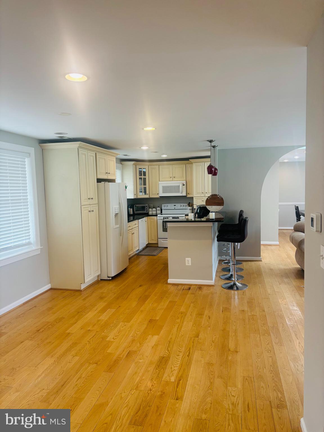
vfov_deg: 67.3
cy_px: 216
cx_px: 162
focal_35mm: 26
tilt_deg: -3.2
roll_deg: +1.6
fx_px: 324
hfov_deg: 53.1
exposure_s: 1/120
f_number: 1.6
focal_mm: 5.96
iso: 125
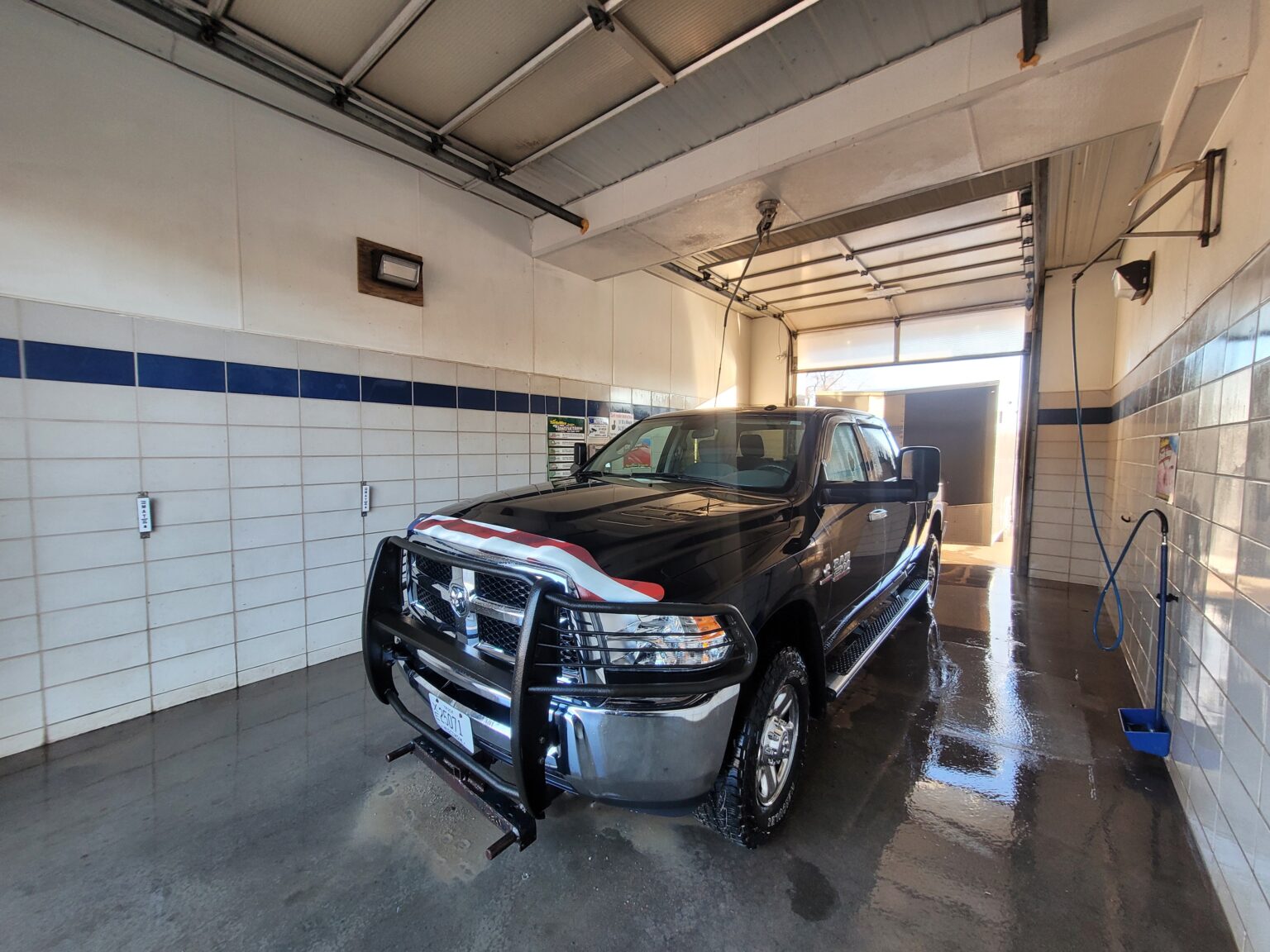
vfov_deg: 89.9
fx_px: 477
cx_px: 635
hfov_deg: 106.2
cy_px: 476
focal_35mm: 13
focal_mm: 1.74
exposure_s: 1/60
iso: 80
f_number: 2.2
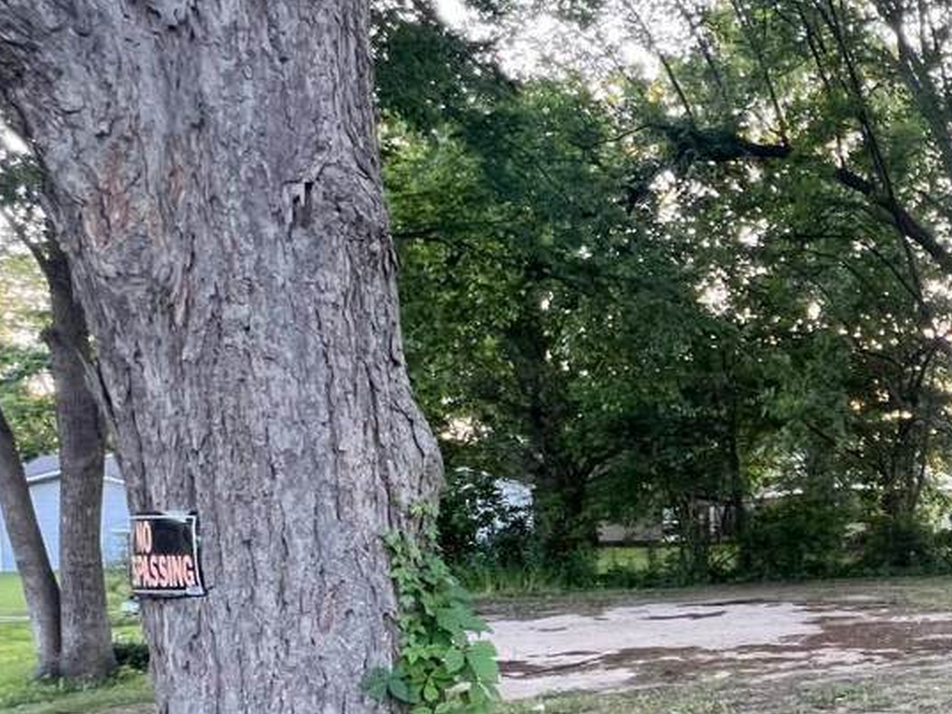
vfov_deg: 43.0
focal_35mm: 31
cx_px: 1034
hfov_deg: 45.0
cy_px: 590
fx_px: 853
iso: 125
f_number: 1.8
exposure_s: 1/99
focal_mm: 1.57
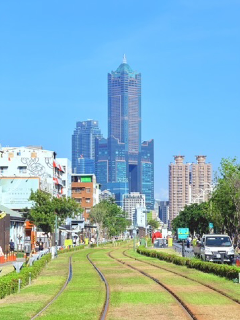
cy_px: 160
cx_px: 120
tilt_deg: +3.2
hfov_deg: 12.2
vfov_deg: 16.3
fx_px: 1119
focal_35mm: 121
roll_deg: -0.6
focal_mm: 15.66
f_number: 2.8
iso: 50
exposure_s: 1/1689
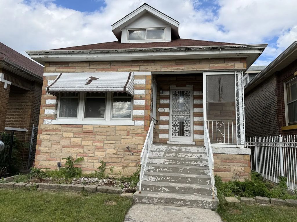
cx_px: 148
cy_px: 111
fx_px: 206
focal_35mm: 24
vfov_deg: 56.8
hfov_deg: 71.6
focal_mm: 6.76
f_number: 1.78
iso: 80
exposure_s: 1/2370
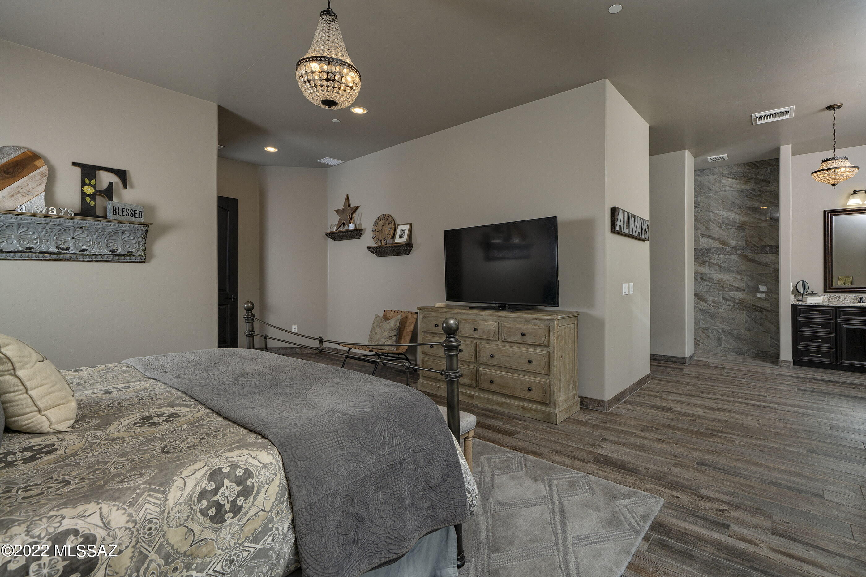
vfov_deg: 77.3
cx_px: 433
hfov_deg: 100.4
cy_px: 288
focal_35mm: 15
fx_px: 361
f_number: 7.1
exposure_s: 1/60
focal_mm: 15
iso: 200
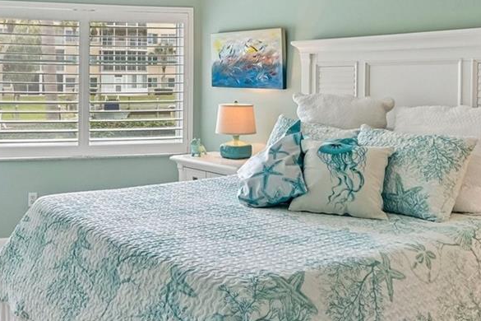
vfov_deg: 31.0
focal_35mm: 42
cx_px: 160
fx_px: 566
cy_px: 77
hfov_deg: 45.3
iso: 400
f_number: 8
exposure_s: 1/60
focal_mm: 15.5
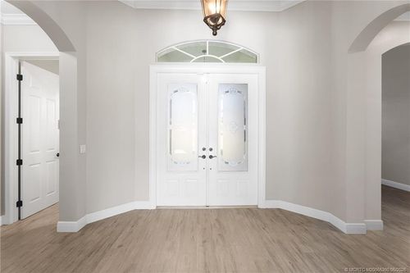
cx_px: 205
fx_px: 182
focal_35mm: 16
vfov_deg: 73.7
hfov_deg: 96.8
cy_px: 136
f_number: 9
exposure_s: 1/3
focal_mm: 16
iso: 250
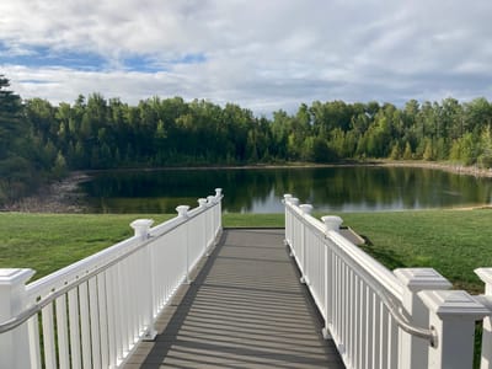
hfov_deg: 63.4
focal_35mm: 28
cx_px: 246
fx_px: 398
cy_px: 184
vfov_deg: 49.7
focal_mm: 3.99
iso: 20
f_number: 1.8
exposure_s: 1/2825
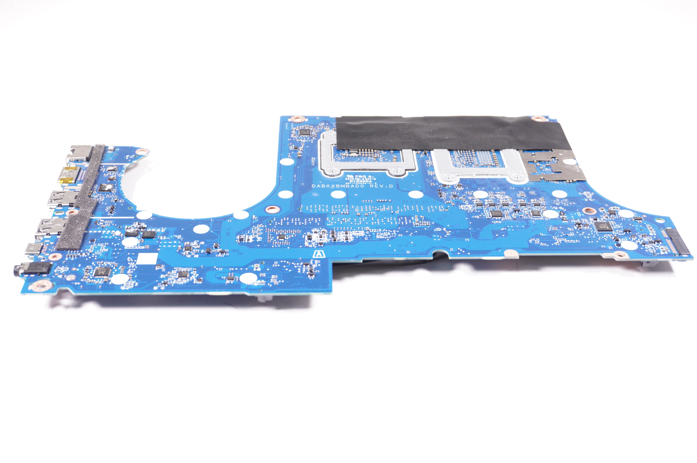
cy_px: 232
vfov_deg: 28.0
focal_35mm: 48
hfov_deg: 41.1
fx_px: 929
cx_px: 348
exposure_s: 1/160
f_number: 6.3
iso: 1000
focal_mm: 32
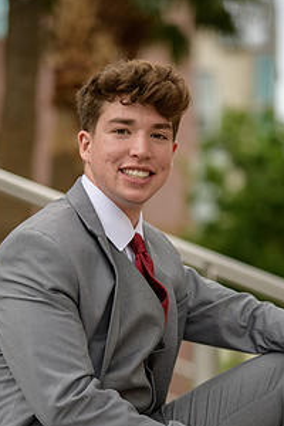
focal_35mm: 150
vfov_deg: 13.6
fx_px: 1775
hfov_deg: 9.1
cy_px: 312
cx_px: 136
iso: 250
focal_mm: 100
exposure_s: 1/640
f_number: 2.8
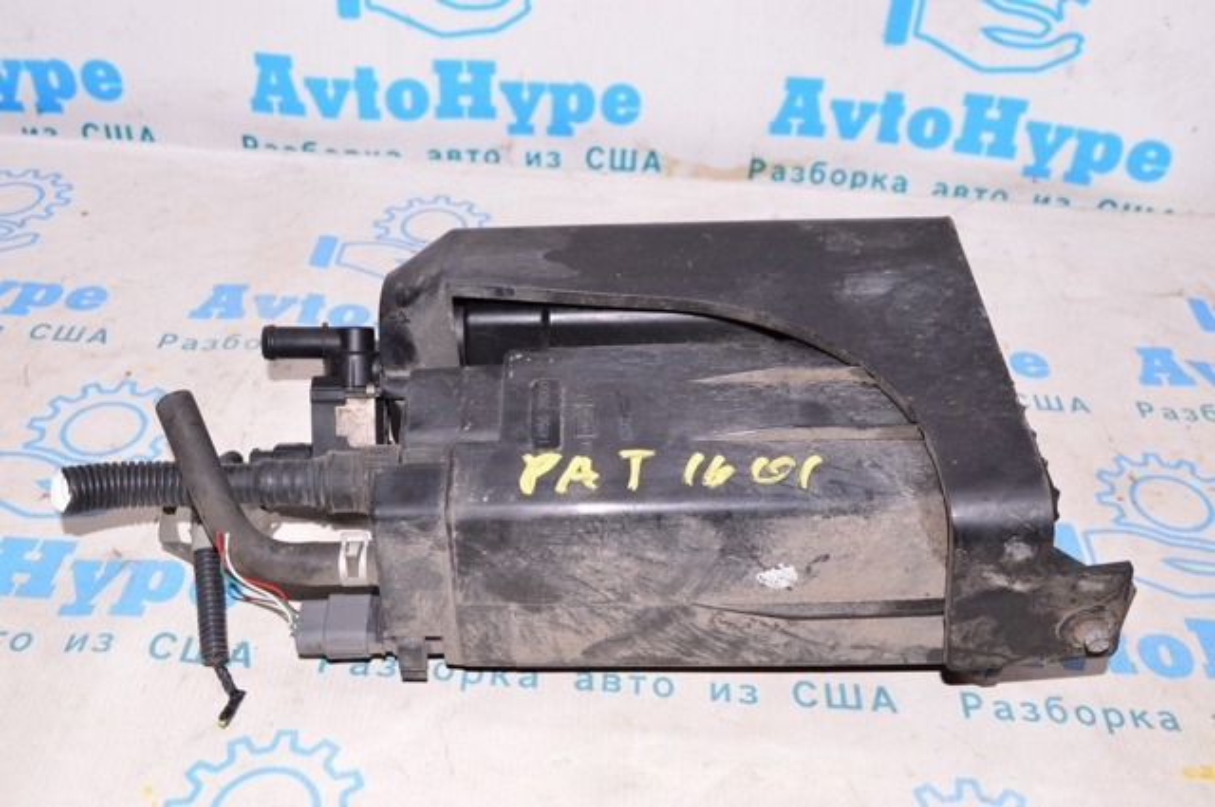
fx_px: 1264
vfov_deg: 35.4
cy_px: 404
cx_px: 608
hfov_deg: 51.3
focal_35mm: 38
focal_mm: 25
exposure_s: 1/200
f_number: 8
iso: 1600
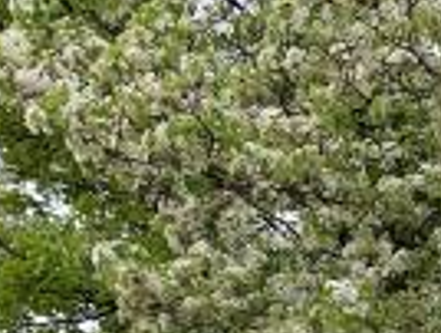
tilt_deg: +7.0
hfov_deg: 12.8
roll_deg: -0.3
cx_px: 1004
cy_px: 709
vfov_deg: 10.8
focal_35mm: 124
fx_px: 1583
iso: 25
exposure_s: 1/879
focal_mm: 4.25
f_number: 1.8
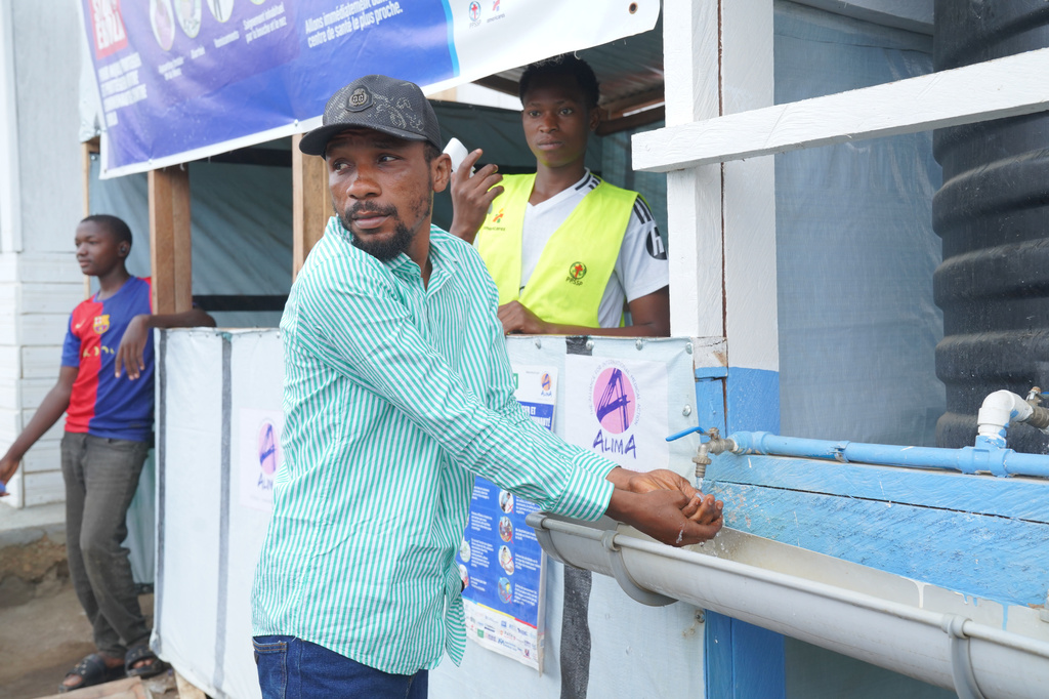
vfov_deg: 32.6
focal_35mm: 41
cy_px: 350
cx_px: 524
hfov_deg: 47.4
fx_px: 1194
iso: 1250
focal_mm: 41
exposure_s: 1/500
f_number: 5.6
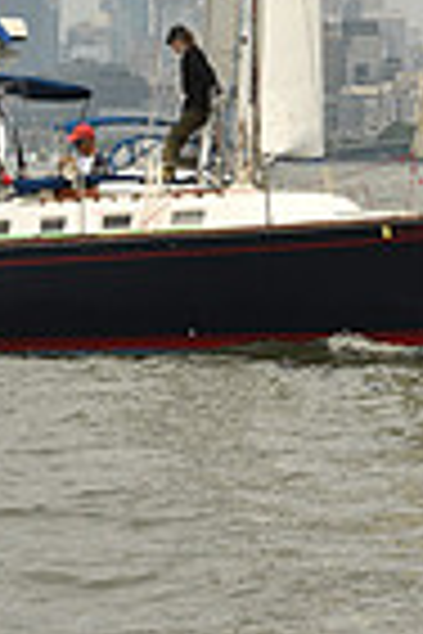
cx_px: 263
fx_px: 5640
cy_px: -598
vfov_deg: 6.3
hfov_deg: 4.3
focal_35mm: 320
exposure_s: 1/640
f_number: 11
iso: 250
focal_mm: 78
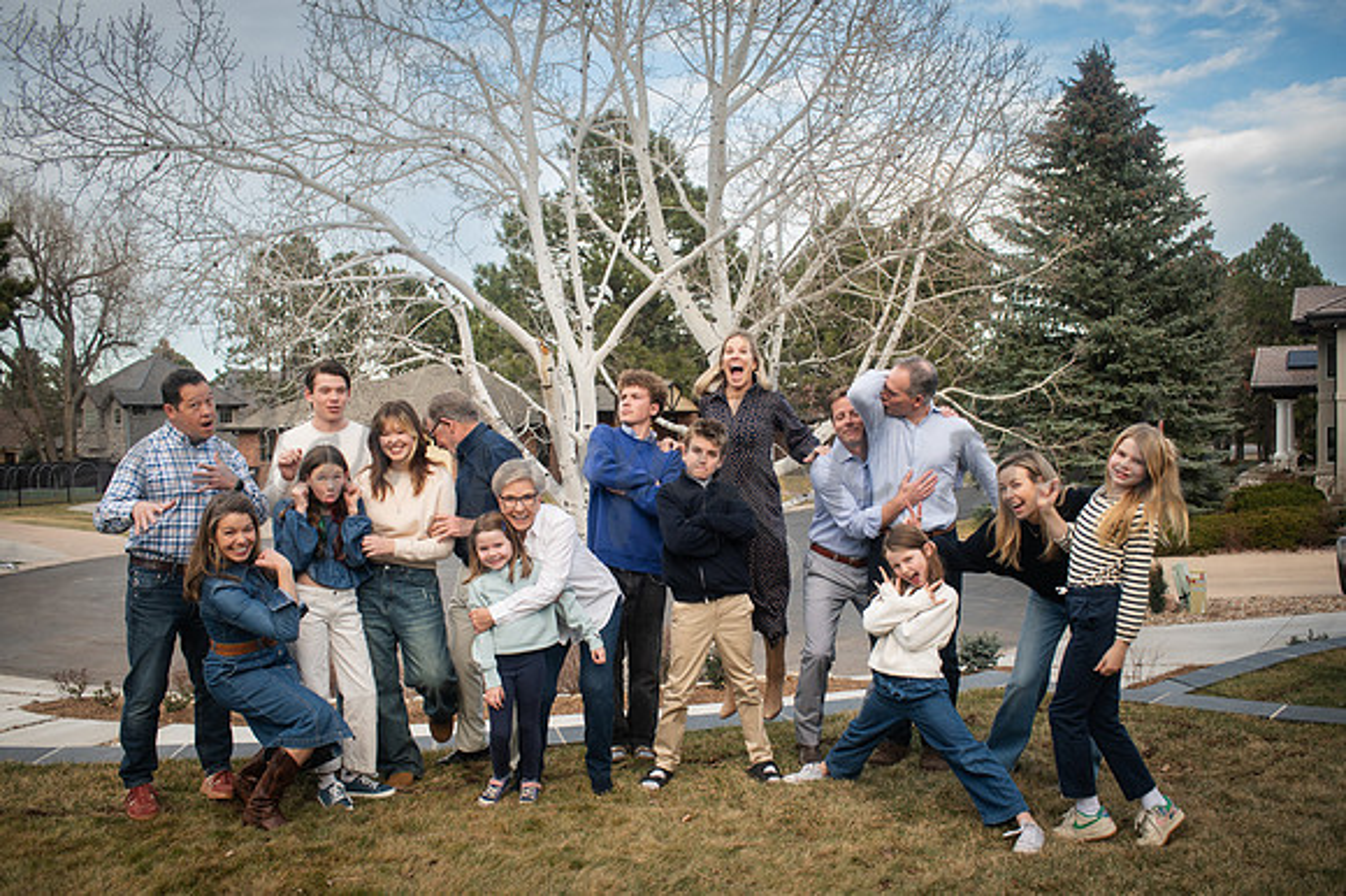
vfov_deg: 45.0
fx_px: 1082
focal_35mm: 29
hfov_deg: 63.8
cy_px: 439
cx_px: 690
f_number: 6.3
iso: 640
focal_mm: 28
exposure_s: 1/250
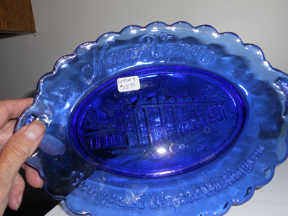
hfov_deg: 56.8
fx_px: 266
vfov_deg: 44.2
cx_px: 144
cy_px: 108
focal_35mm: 32
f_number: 8.8
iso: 80
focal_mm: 5.8
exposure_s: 1/25
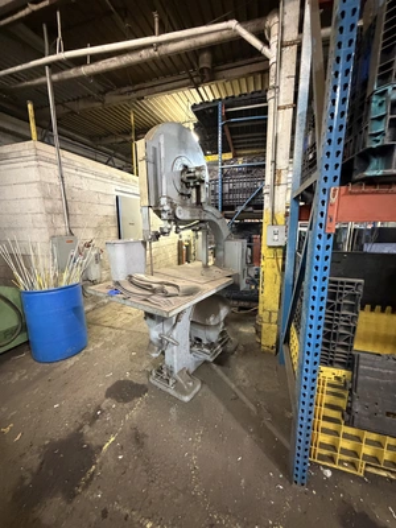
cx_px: 198
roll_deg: +0.9
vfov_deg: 102.1
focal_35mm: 14
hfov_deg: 85.7
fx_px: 214
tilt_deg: -7.9
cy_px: 264
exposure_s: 1/40
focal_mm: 2.22
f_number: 2.2
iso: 1000
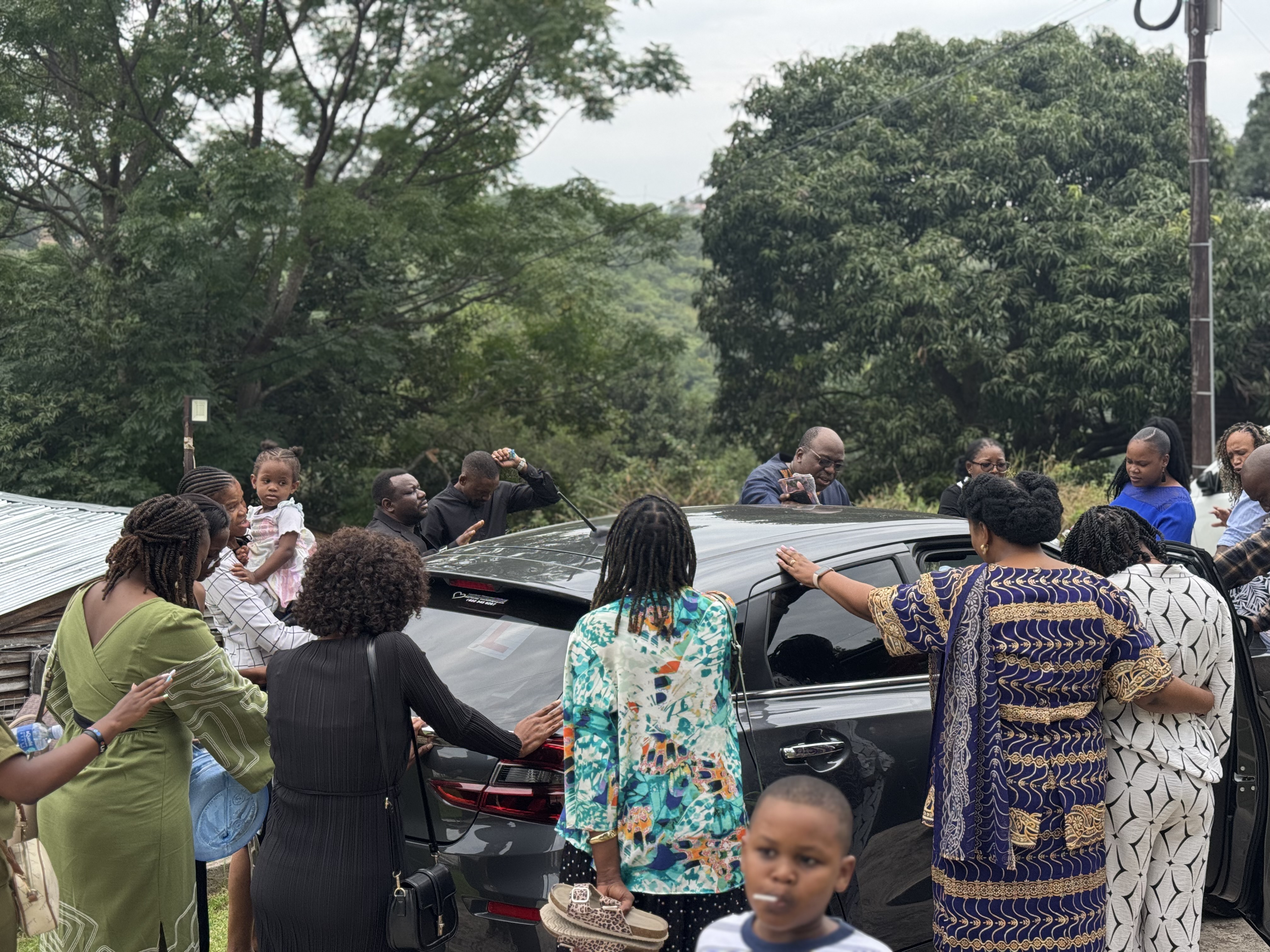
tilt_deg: -4.4
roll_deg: -1.0
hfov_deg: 39.7
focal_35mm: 48
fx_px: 1761
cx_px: 635
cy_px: 476
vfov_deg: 30.3
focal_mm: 6.76
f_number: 1.78
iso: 64
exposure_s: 1/409
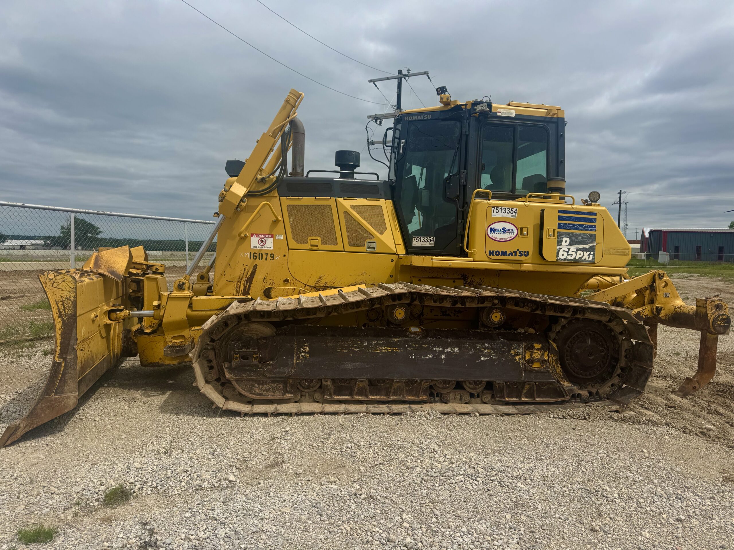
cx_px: 367
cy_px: 275
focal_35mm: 24
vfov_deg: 56.8
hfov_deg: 71.6
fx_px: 509
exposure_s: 1/7937
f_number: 1.78
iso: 80
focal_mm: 6.76
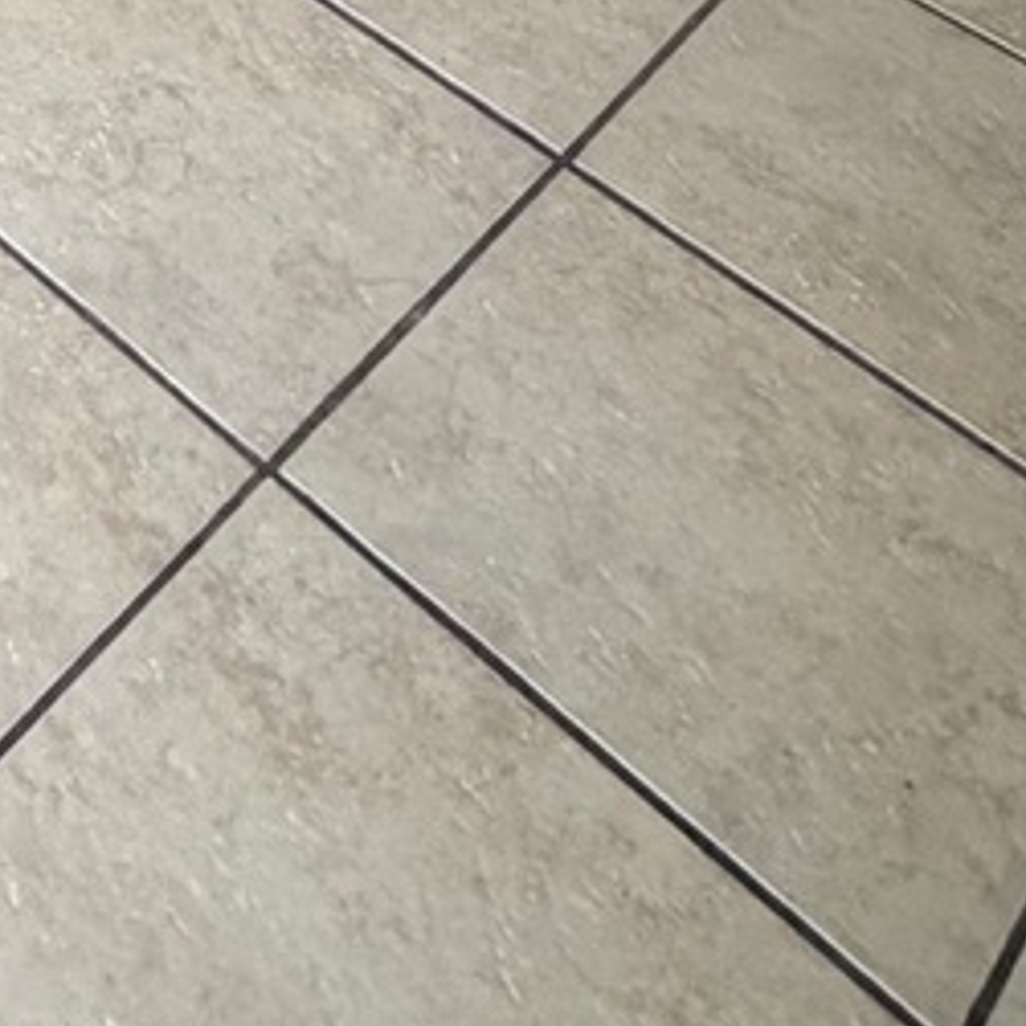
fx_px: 2381
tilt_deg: -8.6
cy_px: -1472
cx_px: -576
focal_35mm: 71
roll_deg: -1.0
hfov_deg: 20.3
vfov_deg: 14.7
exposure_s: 1/120
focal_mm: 2.22
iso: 320
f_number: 2.2
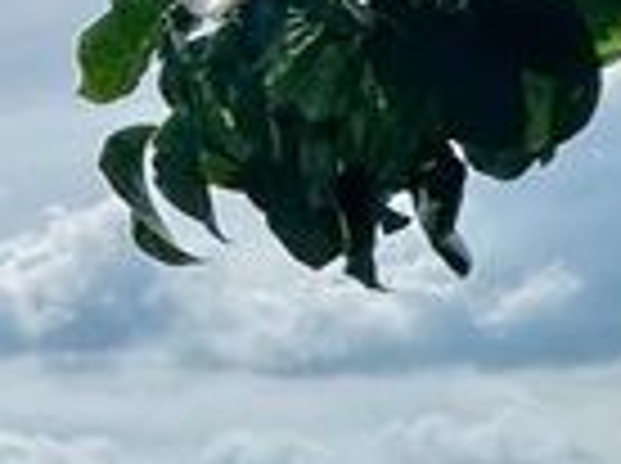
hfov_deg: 11.6
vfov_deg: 13.9
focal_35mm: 104
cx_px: -1188
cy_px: 482
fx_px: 1862
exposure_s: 1/2273
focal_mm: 2.22
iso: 40
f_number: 2.2
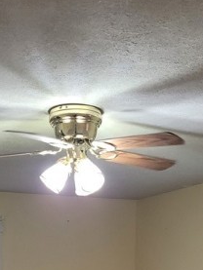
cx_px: 93
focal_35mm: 72
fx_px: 563
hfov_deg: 20.5
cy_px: 329
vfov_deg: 24.3
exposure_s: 1/120
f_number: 1.8
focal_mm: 5.4
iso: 320
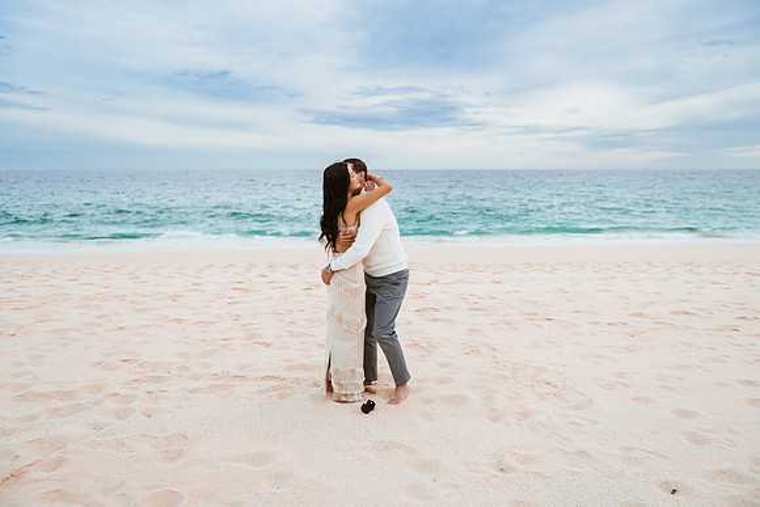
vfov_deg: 53.2
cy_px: 254
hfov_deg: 73.7
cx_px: 380
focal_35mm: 24
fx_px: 507
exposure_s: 1/4000
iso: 250
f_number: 2.8
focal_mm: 24
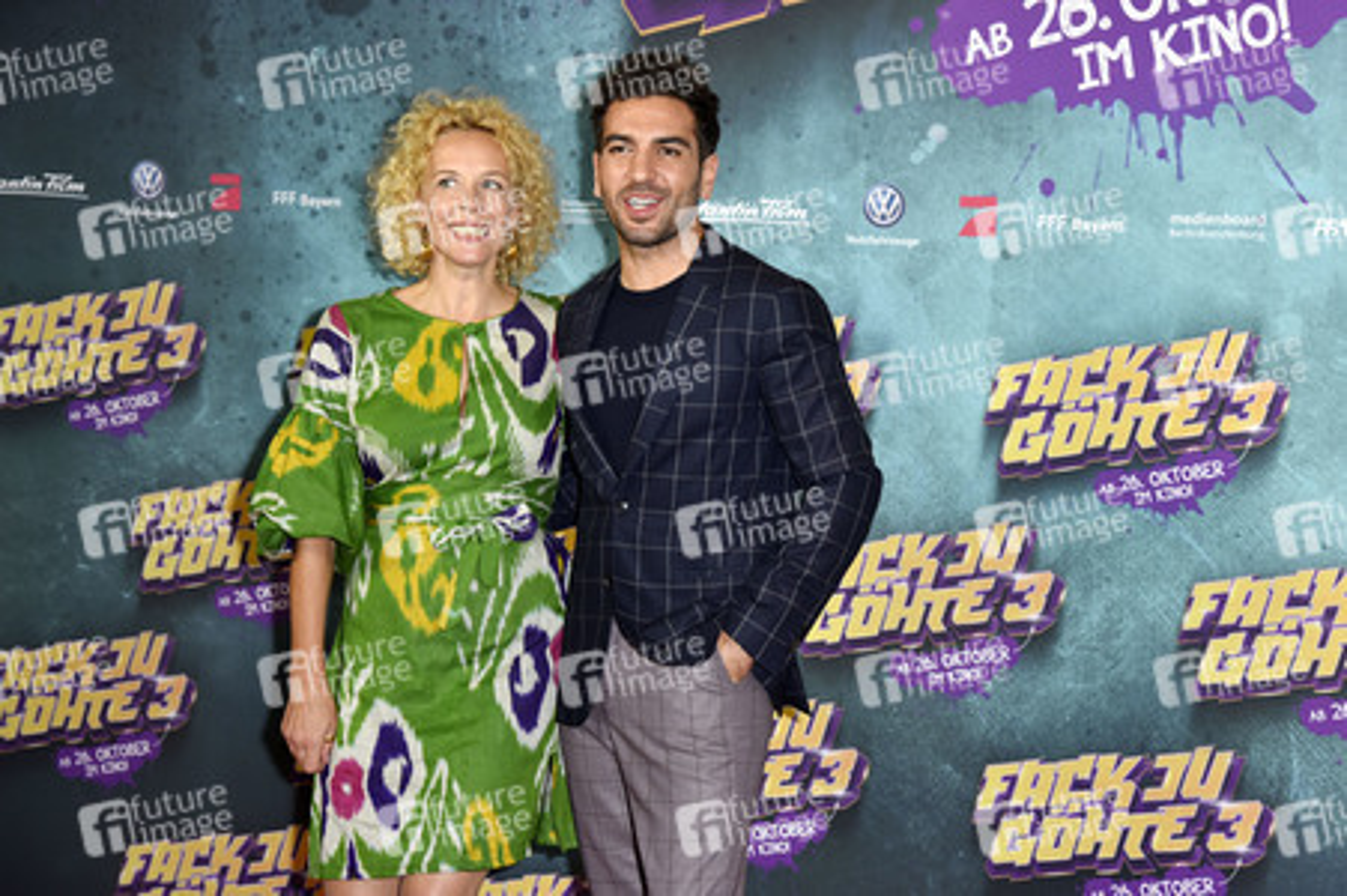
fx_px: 2430
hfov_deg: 31.0
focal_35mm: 65
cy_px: 448
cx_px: 674
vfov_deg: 20.9
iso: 800
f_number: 5.6
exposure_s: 1/200
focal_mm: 65
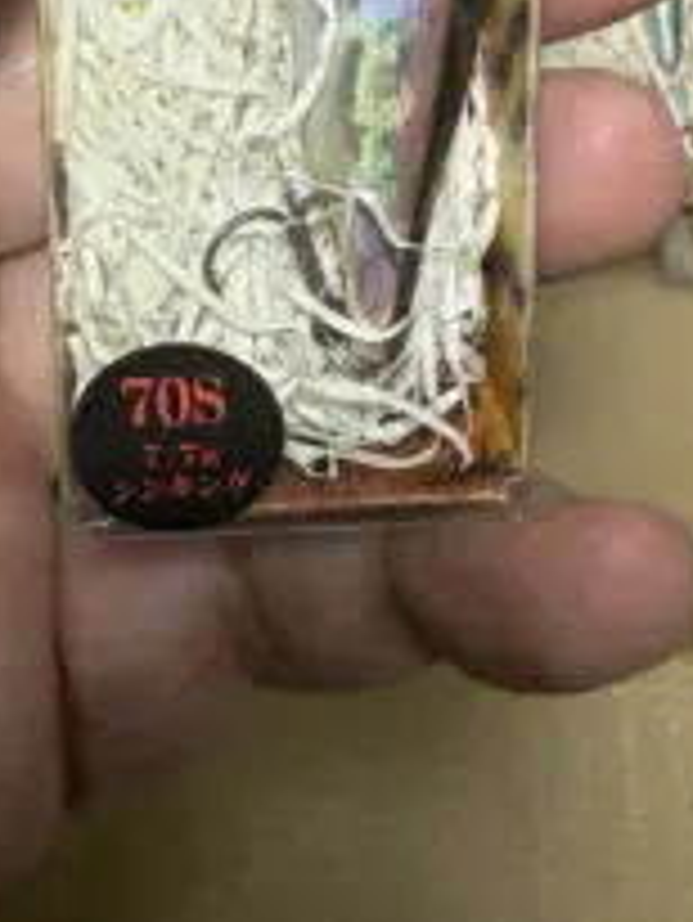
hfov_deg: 24.8
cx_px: 310
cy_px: -36
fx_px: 1573
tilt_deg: -68.4
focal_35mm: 59
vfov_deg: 30.0
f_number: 2.2
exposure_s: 1/100
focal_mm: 2.22
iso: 80
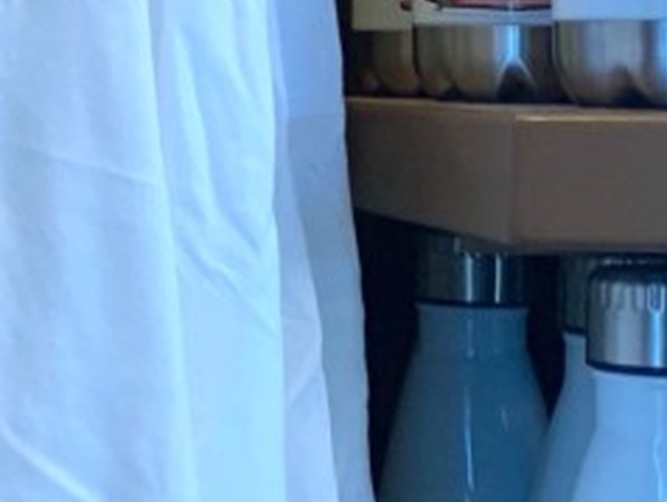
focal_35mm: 131
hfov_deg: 13.2
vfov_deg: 11.3
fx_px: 2527
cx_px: -628
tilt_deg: +0.4
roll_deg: -0.8
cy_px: 34
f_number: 1.8
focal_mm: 4.25
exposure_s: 1/120
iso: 64
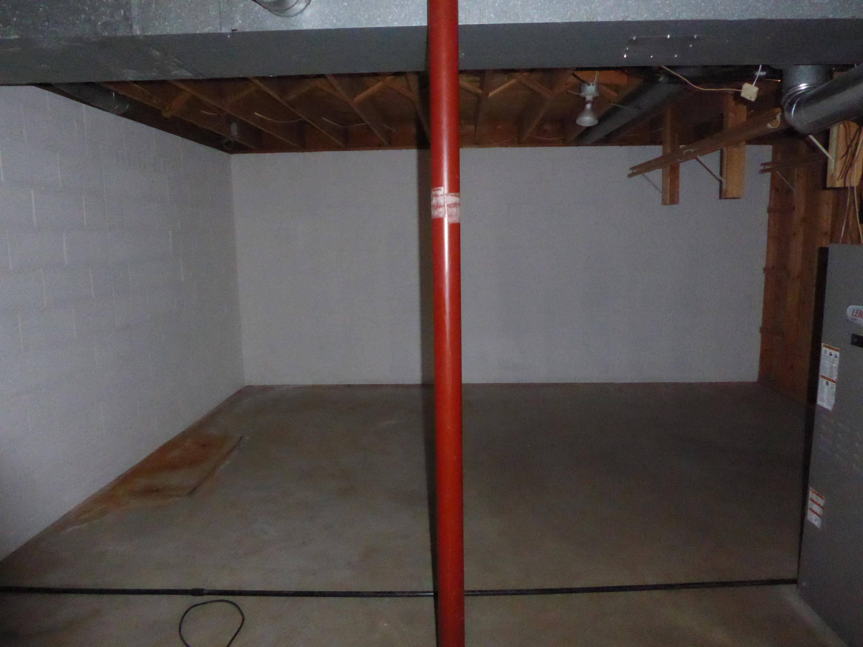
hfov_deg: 71.6
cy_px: 324
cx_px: 432
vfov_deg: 56.8
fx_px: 598
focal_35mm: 24
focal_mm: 4.3
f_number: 8
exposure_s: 1/60
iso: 1600
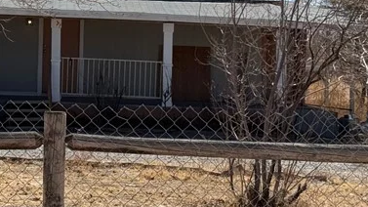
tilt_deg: +3.1
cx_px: -9
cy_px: -21
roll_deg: -1.5
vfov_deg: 8.5
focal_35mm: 142
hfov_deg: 14.9
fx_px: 1386
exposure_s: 1/6536
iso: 64
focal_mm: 6.76
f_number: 1.78
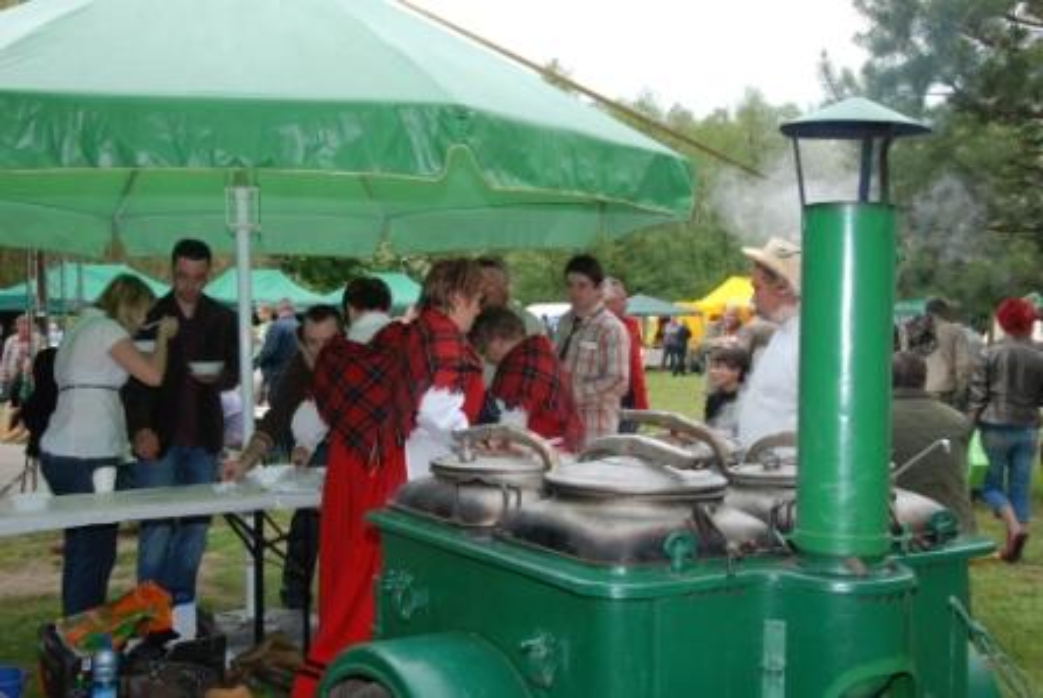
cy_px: 349
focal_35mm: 46
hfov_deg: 42.3
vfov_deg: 29.0
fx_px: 1349
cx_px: 522
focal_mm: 31
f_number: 10
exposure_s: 1/200
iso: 400
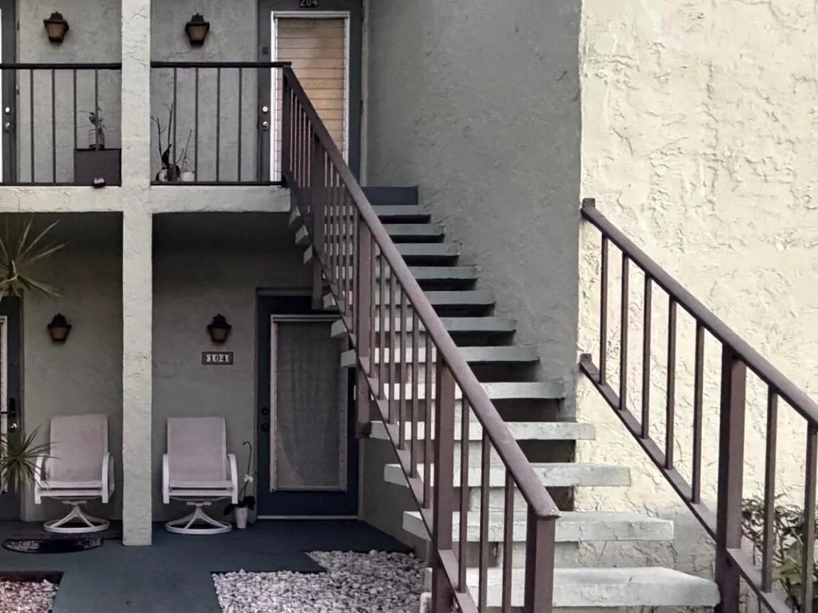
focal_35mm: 35
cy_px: 443
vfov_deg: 39.8
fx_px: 827
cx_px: 141
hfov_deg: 49.0
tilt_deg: -2.1
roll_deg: -1.7
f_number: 2.2
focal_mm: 2.22
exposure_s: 1/60
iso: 800
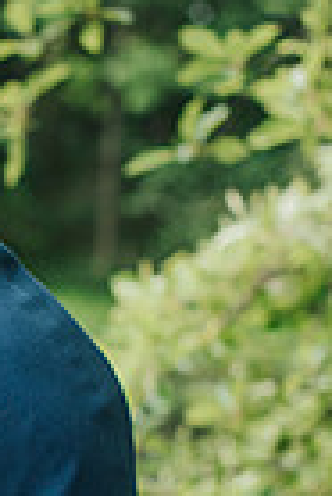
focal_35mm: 162
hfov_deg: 8.3
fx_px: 2235
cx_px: -200
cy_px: 485
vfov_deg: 12.5
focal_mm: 50
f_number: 2.8
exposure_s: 1/800
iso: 500
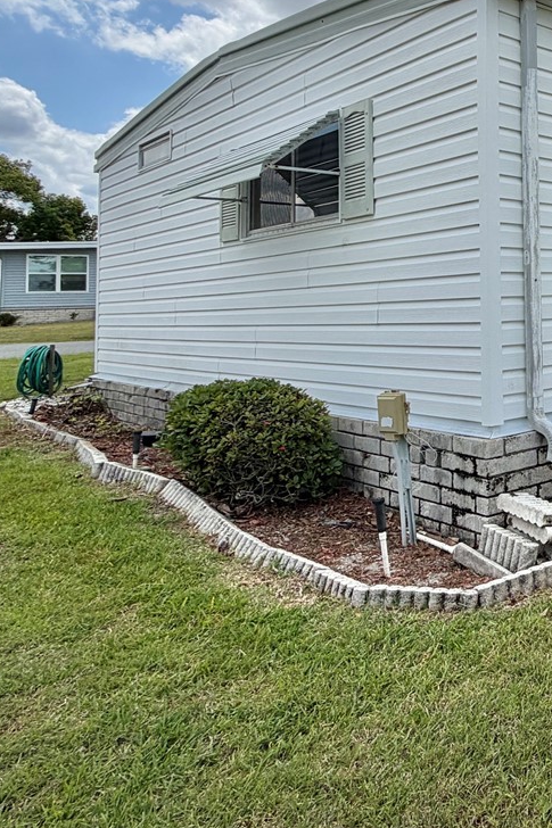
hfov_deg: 31.1
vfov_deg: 56.9
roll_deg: +1.2
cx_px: 733
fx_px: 736
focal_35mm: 32
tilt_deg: +5.6
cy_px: 248
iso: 20
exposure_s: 1/1285
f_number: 2.2
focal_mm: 2.22
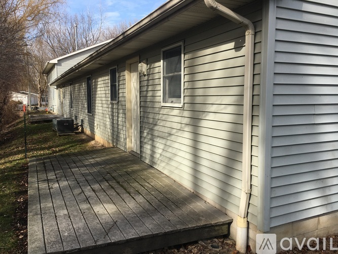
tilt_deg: -5.5
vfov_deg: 48.2
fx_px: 283
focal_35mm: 29
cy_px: 127
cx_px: 169
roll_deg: +0.0
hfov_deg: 61.7
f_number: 2.2
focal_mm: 4.15
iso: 25
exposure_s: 1/874
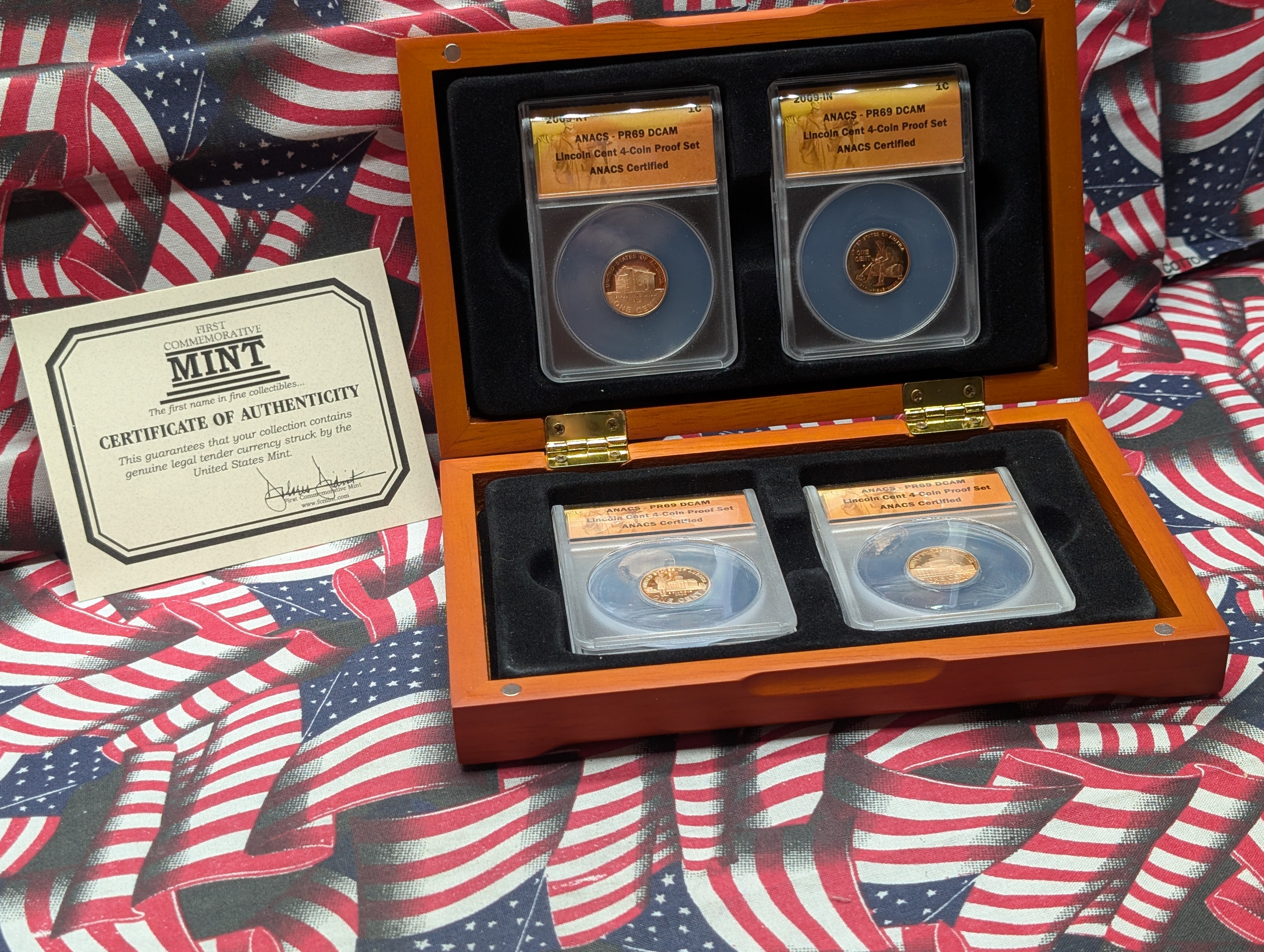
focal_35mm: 49
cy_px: 476
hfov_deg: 38.9
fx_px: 1792
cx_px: 632
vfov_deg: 29.7
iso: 38
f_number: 1.68
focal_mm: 6.9
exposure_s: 1/41.4
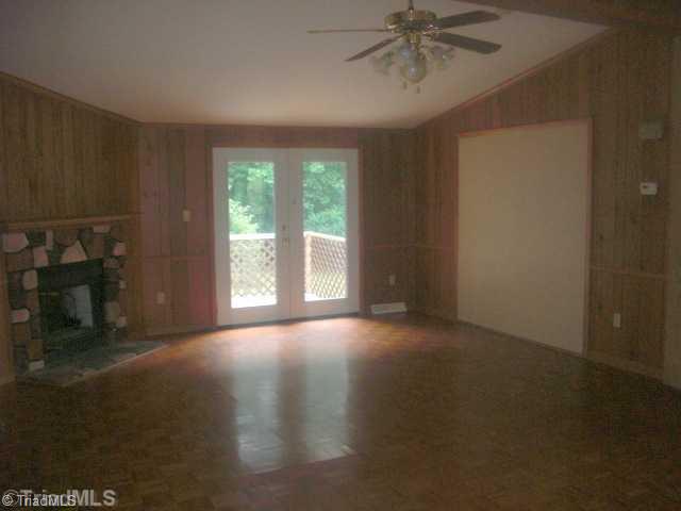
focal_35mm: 36
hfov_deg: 51.4
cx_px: 340
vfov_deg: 39.7
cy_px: 256
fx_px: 708
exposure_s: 1/60
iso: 200
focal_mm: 6.3
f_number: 2.8
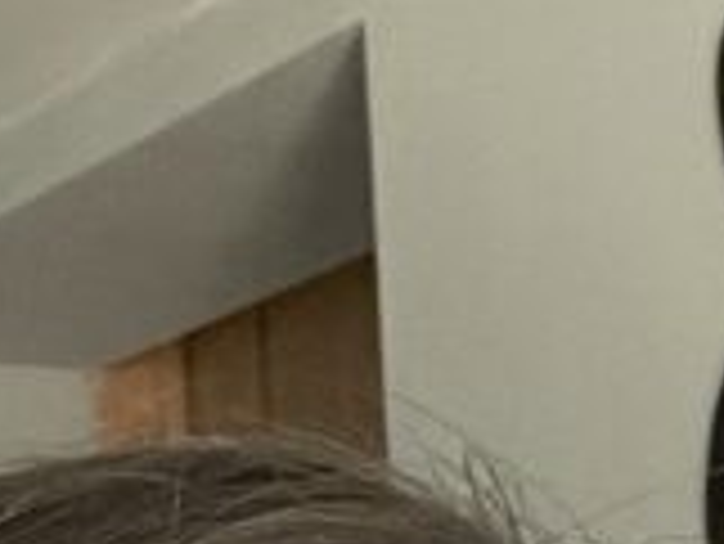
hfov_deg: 10.2
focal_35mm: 191
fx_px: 3998
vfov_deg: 6.7
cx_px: 791
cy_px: 1897
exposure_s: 1/69
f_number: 2.2
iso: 100
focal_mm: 2.71
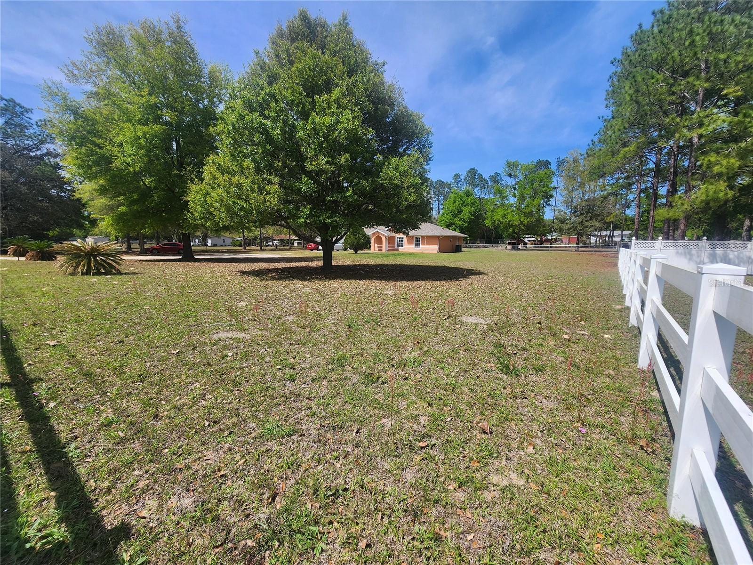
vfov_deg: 89.9
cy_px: 282
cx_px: 376
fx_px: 283
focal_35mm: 13
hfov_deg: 106.2
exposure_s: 1/1628
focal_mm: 2.2
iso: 50
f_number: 2.2
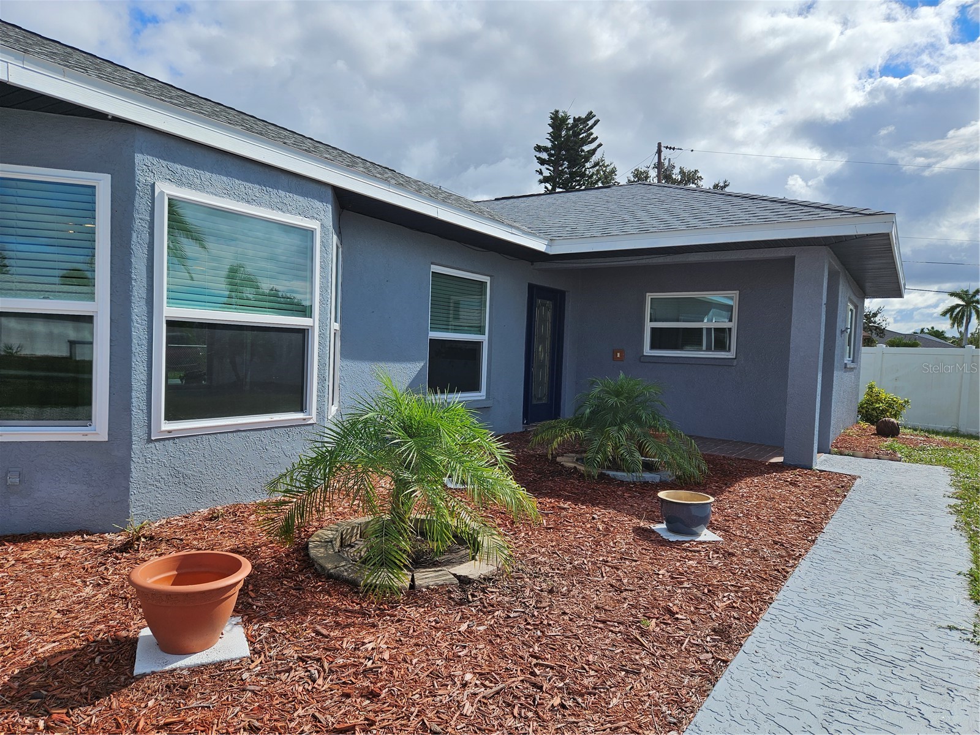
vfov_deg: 58.9
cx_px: 490
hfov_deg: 73.9
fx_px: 651
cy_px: 368
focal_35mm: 23
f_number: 1.8
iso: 25
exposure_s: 1/2977
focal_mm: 5.4
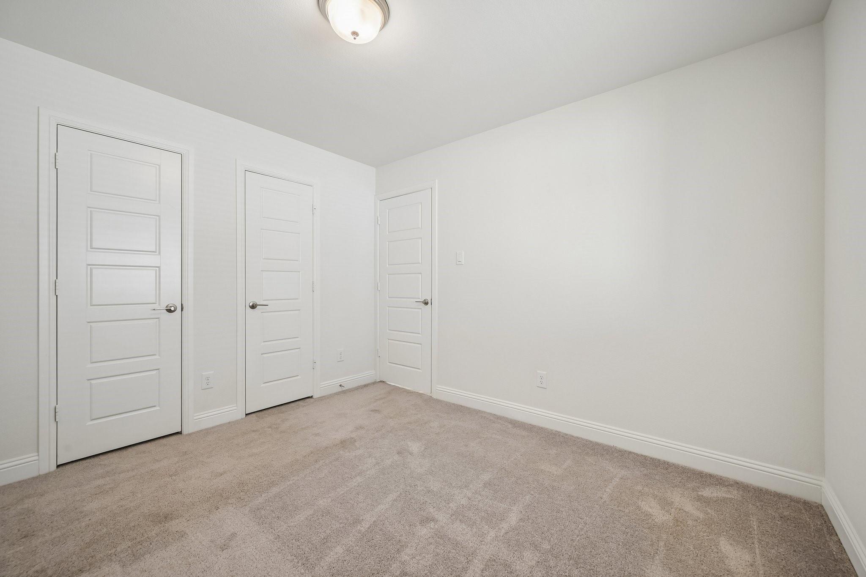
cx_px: 433
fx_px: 337
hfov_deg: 104.3
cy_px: 288
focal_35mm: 14
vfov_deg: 81.2
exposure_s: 1/20
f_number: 9
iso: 250
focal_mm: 14
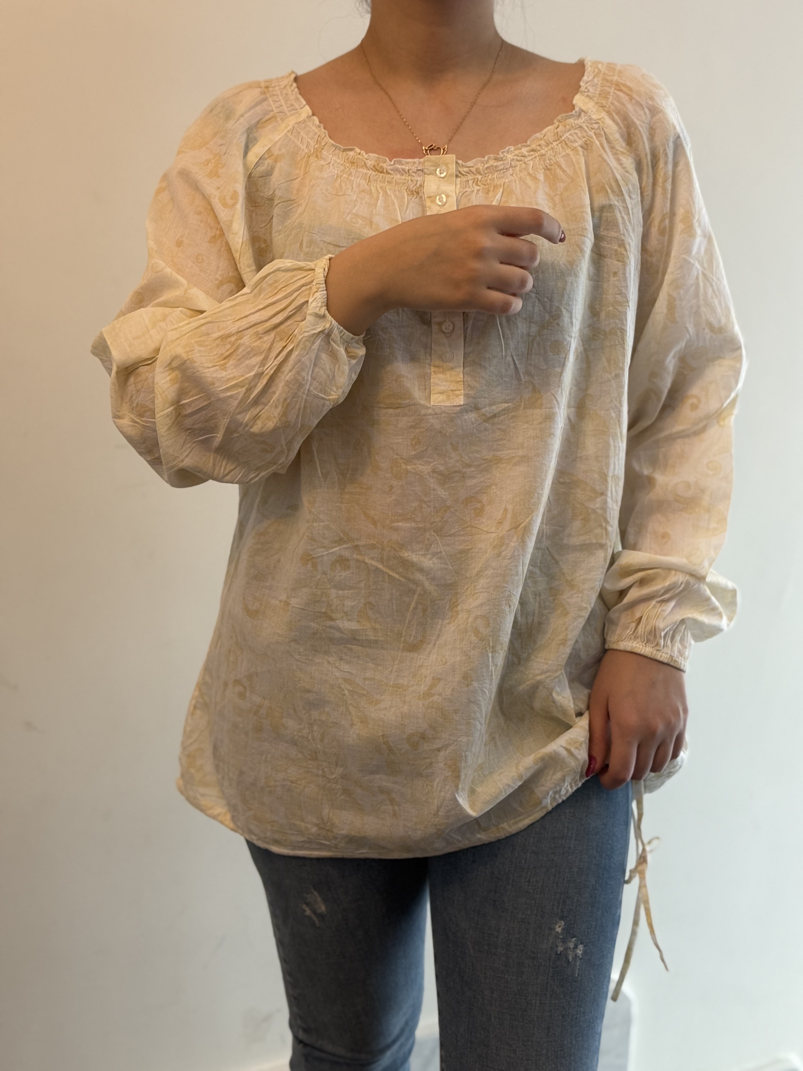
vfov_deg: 39.7
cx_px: 402
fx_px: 1485
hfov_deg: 30.3
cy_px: 536
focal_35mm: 48
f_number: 1.78
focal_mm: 6.76
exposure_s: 1/50
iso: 125
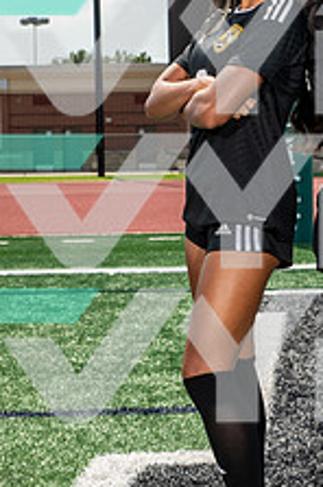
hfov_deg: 13.9
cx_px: 295
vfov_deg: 21.0
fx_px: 1309
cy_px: 203
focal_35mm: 97
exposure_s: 1/320
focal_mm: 48
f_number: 7.1
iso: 100
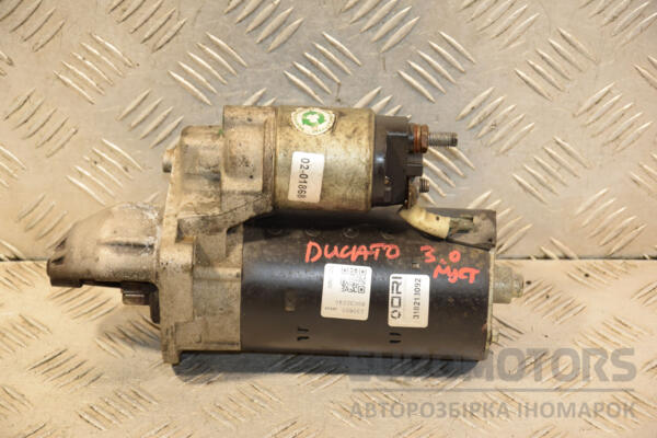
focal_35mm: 120
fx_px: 2190
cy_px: 219
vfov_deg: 11.4
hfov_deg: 17.1
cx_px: 328
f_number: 5.3
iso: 800
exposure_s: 1/125
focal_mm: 80
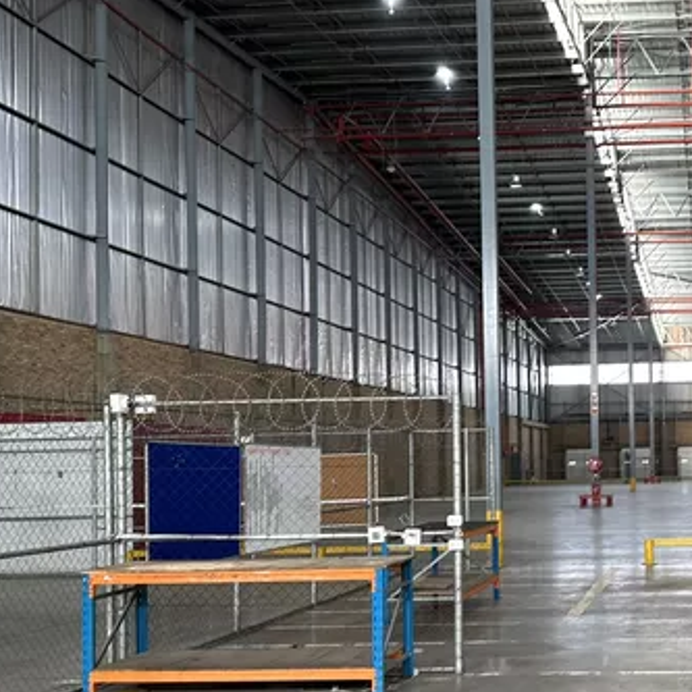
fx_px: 1153
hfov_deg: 31.7
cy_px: 418
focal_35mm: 51
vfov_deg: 33.3
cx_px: 636
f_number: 1.78
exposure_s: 1/50
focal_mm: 6.86
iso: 125
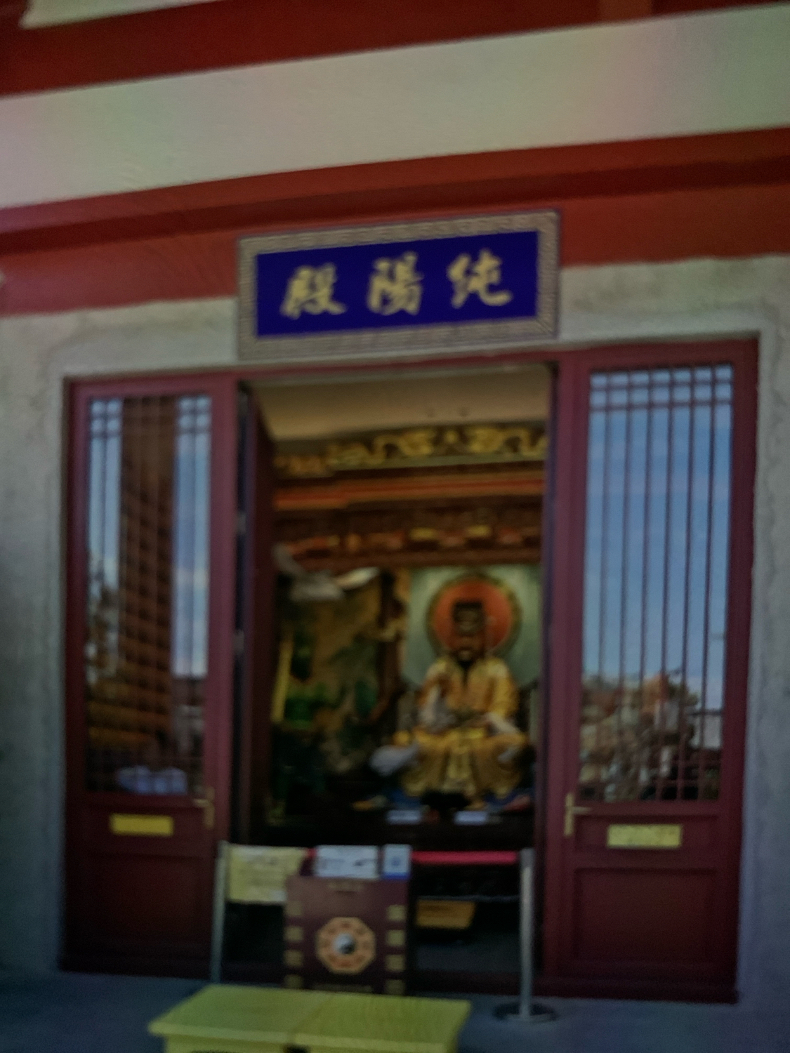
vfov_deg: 67.3
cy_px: 526
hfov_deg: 53.1
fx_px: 791
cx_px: 395
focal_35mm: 26
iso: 1000
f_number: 1.8
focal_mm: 4.25
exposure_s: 1/15
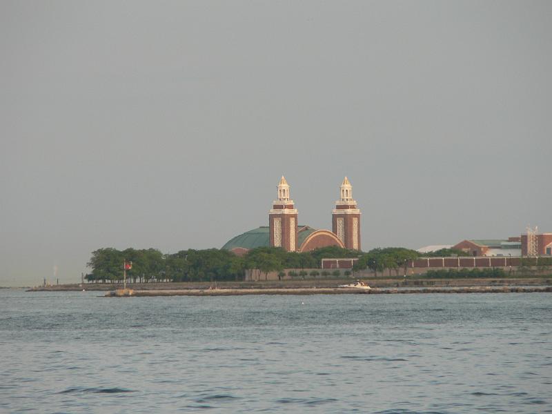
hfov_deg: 4.6
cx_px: 276
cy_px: 207
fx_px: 6889
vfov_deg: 3.4
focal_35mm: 432
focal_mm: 72
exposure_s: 1/200
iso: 80
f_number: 4
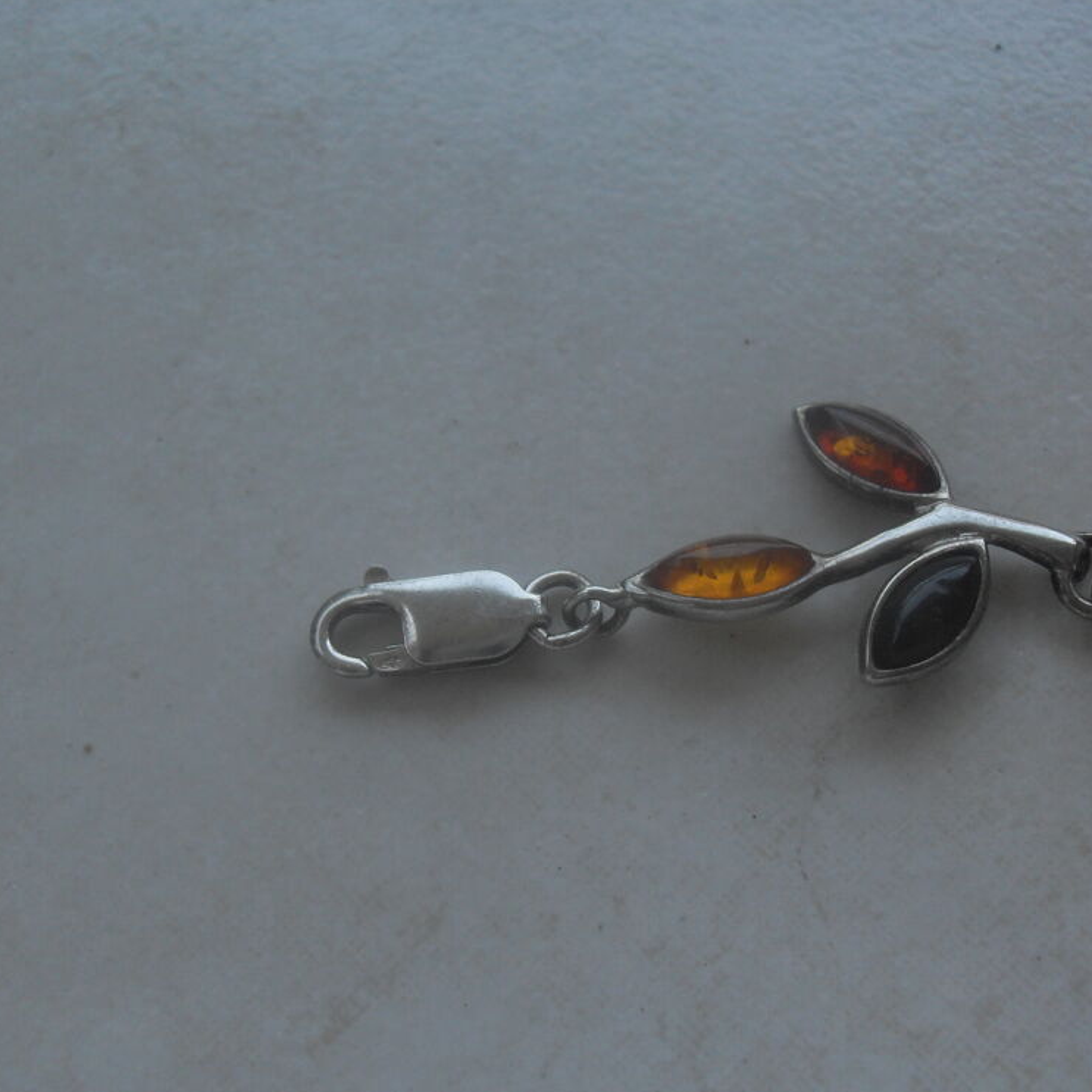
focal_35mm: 44
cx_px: 489
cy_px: 548
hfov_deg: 38.3
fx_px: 1570
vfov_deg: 38.3
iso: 80
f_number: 2.8
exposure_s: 1/125
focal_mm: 6.3
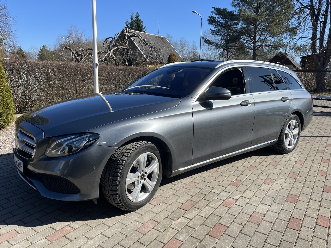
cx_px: 166
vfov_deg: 53.1
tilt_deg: -12.8
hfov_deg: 67.3
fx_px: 249
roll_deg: -1.0
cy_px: 124
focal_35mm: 26
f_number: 1.6
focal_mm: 5.1
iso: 50
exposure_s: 1/2309
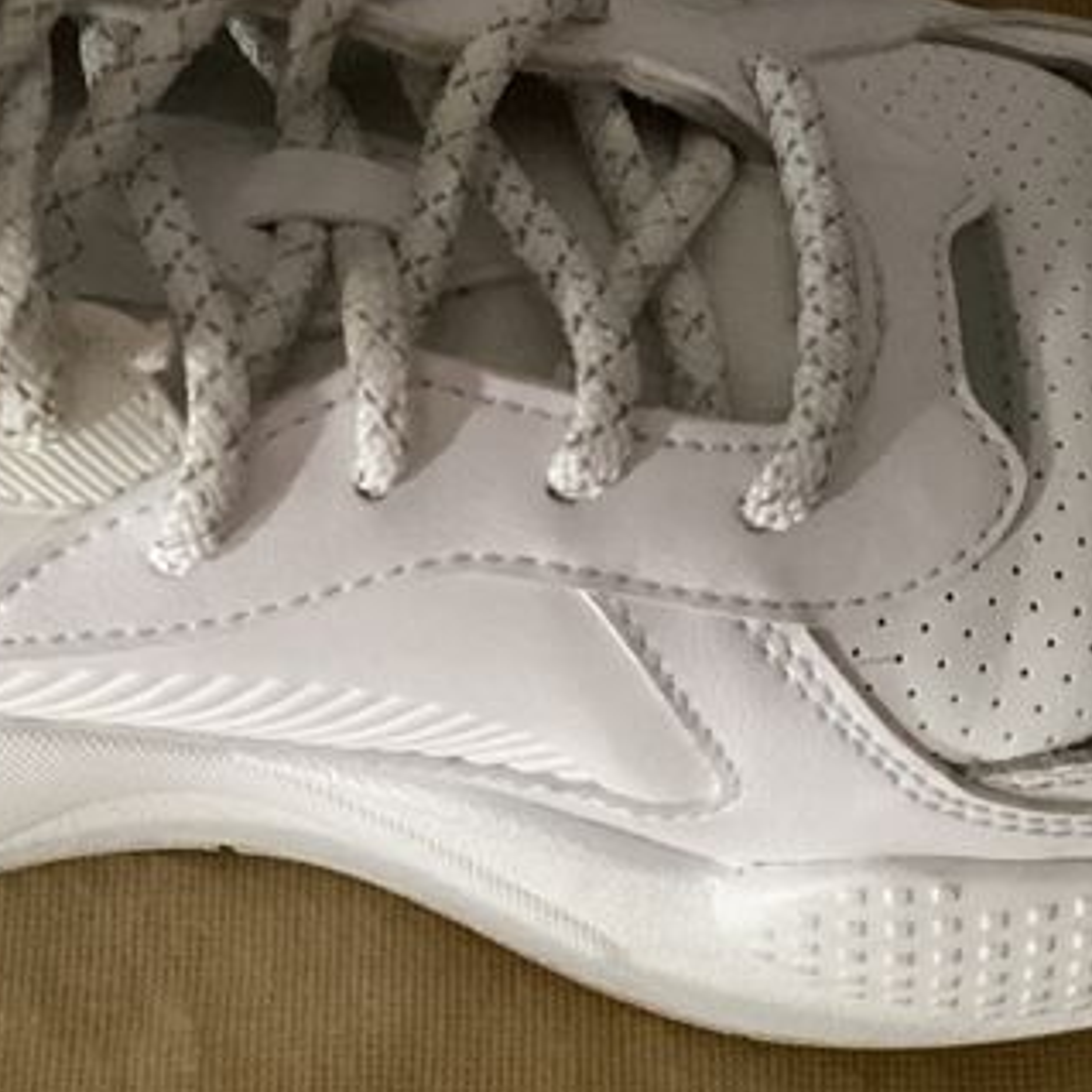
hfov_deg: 20.1
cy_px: 479
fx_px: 3069
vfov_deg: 20.2
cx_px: 401
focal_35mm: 86
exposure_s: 1/30
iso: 640
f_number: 2.4
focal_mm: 3.3
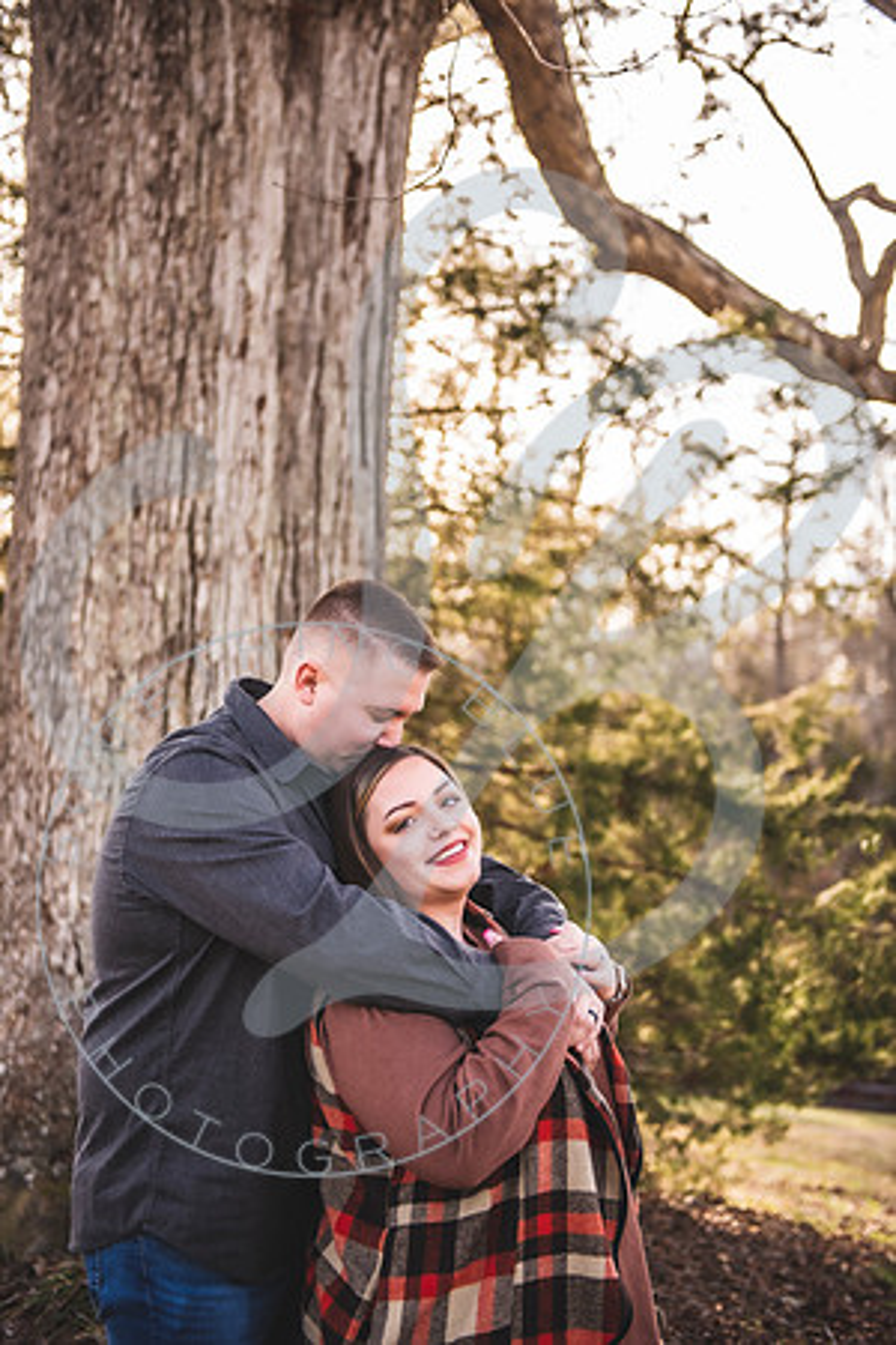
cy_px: 672
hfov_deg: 26.0
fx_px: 1941
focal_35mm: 52
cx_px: 448
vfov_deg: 38.2
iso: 100
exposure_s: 1/250
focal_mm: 52
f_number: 2.8
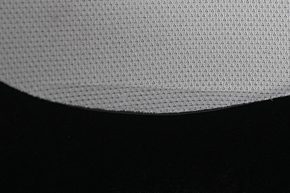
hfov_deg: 14.3
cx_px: 267
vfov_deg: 9.6
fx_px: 1144
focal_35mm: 142
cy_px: 16
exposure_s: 1/80
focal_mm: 50
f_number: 7.1
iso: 160
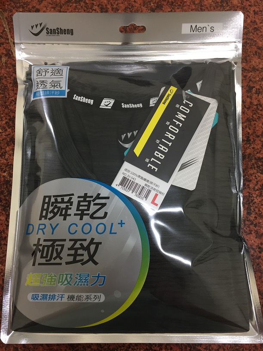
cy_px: 176
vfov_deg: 61.7
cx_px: 132
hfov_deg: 48.2
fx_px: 294
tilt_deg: -80.7
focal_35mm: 29
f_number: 2.2
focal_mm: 4.15
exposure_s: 1/30
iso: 64
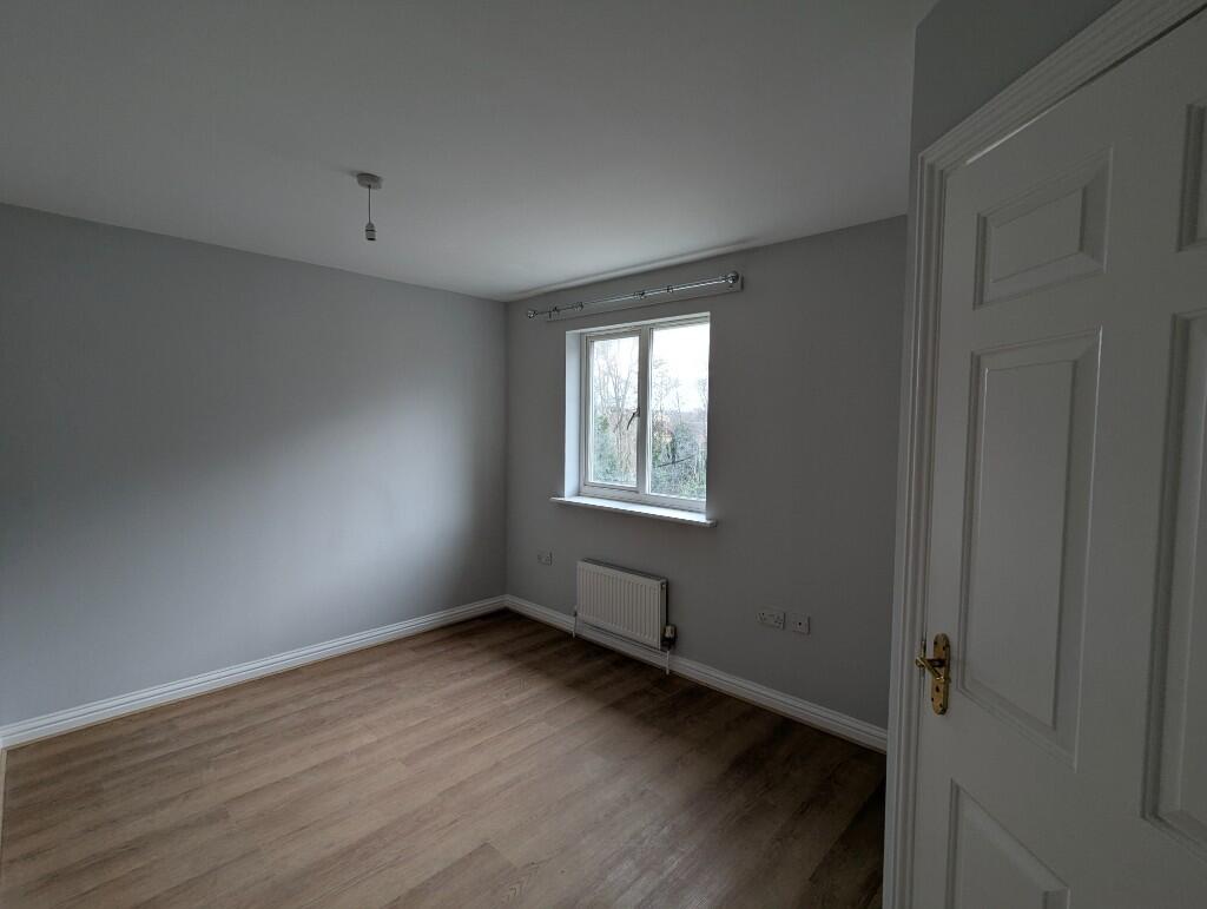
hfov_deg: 94.4
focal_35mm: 16
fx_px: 559
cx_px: 604
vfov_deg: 78.2
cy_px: 454
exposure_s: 1/101
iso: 67
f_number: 2.2
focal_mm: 2.35
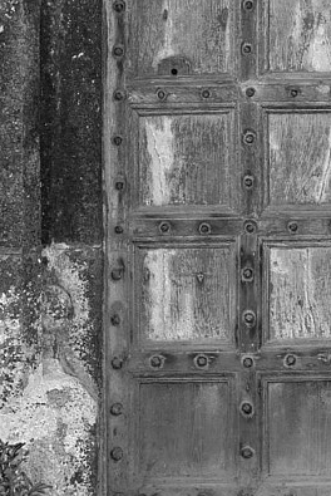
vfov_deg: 3.9
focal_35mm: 526
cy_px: -114
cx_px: 423
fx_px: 7241
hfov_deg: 2.6
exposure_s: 1/500
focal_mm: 130
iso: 220
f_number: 2.8
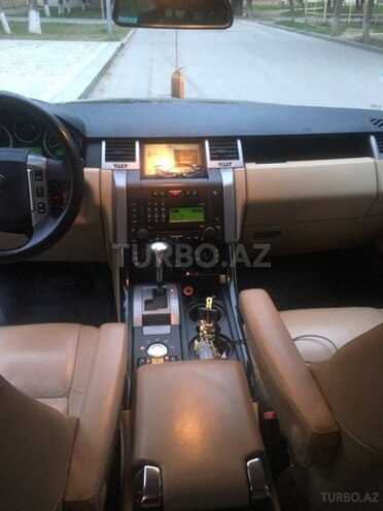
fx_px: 428
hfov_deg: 48.2
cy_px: 256
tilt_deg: -30.7
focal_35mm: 29
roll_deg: +0.6
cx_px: 192
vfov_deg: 61.7
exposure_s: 1/17
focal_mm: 4.15
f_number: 2.2
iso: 320
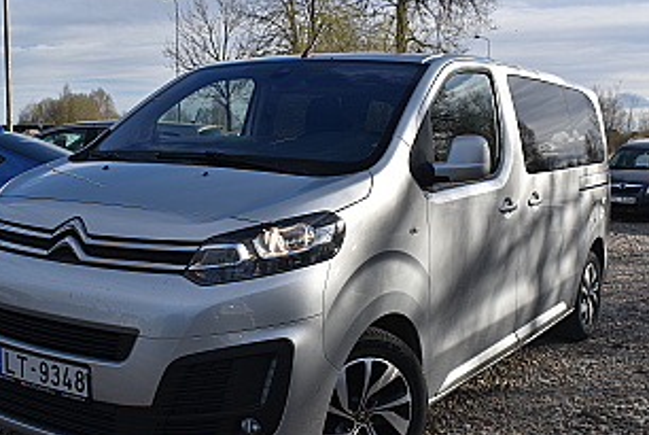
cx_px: 305
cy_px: 239
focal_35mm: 47
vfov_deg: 28.7
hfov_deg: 41.8
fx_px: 849
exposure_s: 1/500
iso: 200
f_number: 8
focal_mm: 24
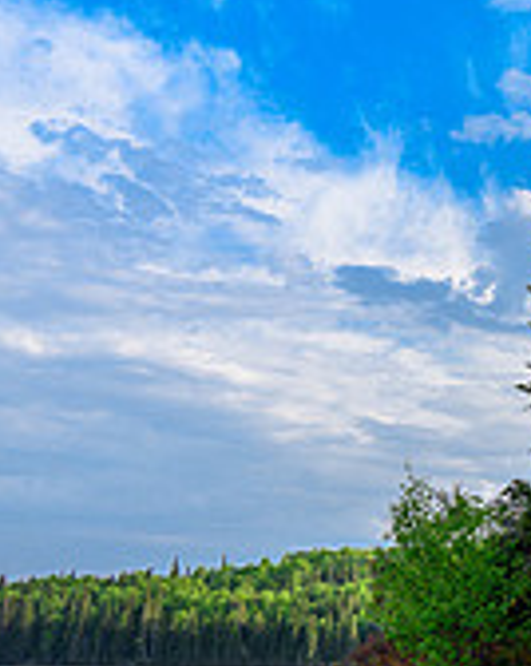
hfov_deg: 16.3
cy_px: 359
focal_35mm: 78
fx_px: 1535
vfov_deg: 24.5
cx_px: 979
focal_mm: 24
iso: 100
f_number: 8
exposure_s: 1/100
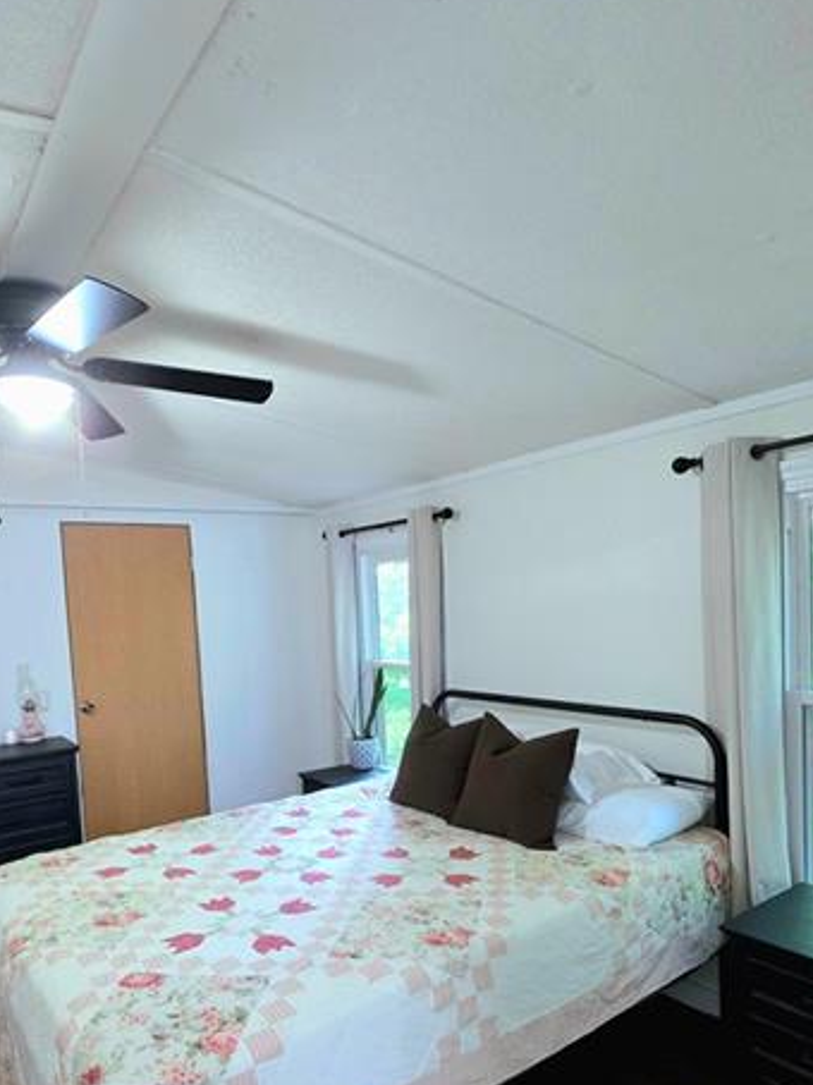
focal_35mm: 22
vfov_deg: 75.5
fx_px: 690
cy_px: 652
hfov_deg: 61.0
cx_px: 373
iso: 320
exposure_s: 1/60.2
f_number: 1.9
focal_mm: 2.2
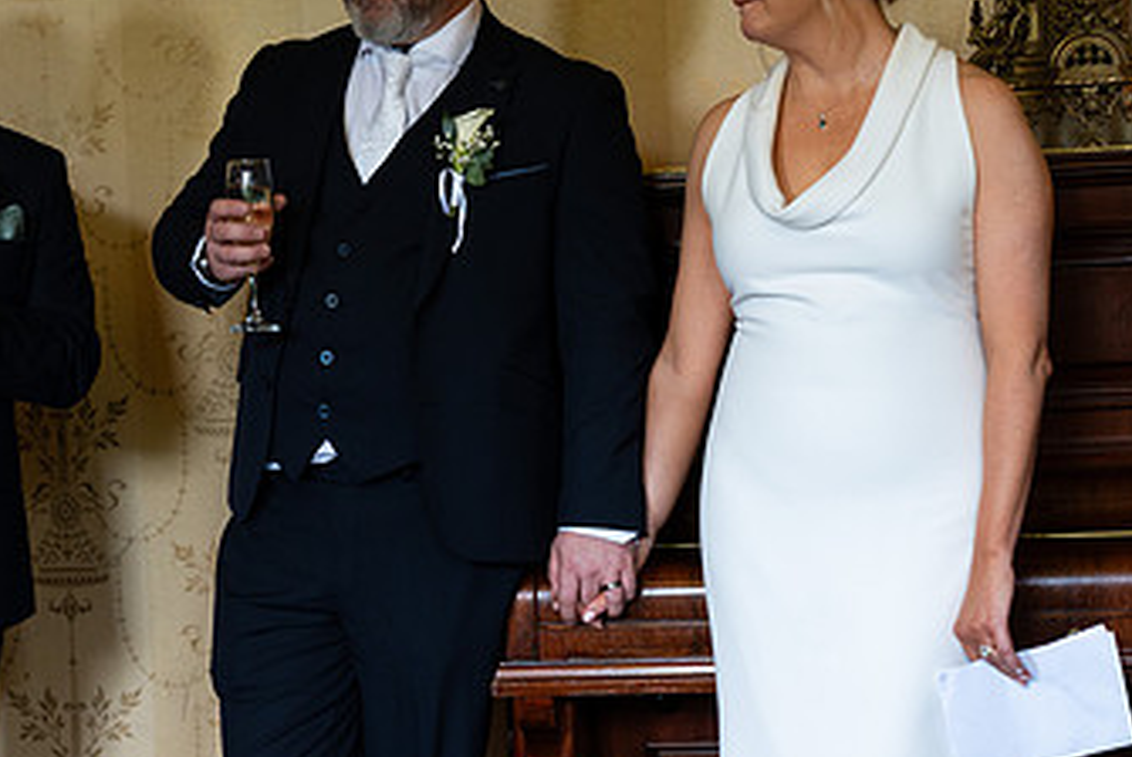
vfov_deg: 13.4
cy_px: 299
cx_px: 345
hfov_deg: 19.9
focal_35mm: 102
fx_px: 3210
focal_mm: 59
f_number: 2.8
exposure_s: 1/160
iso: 1600
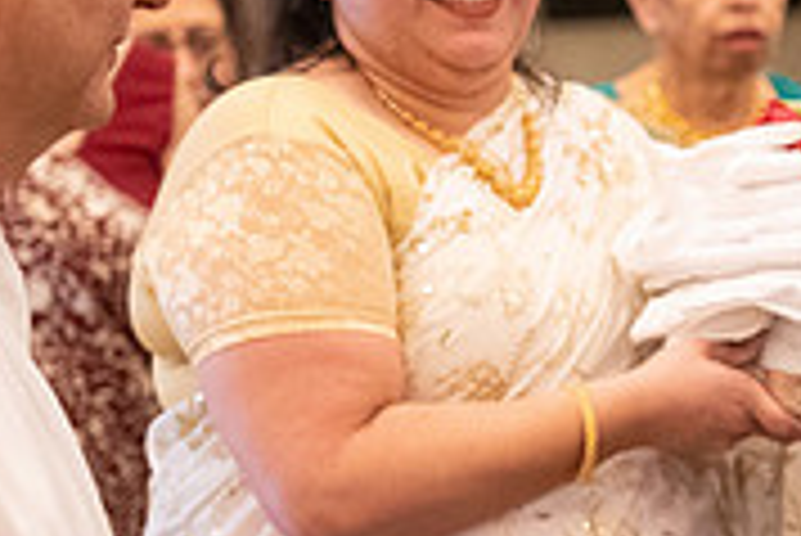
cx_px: 1053
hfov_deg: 7.2
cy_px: 187
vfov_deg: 4.9
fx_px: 6302
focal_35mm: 283
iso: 6400
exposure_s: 1/100
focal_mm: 87
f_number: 4
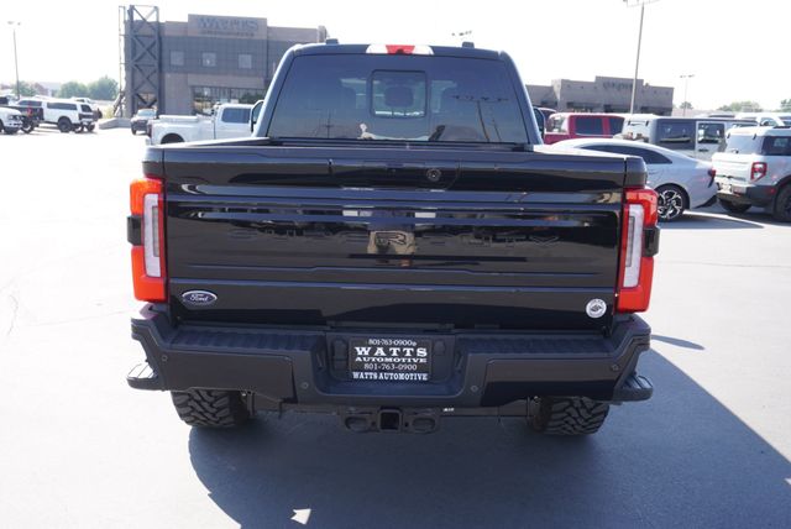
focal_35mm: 33
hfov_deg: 57.2
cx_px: 396
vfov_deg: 40.0
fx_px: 726
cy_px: 264
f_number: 5.6
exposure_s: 1/100
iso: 100
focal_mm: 22
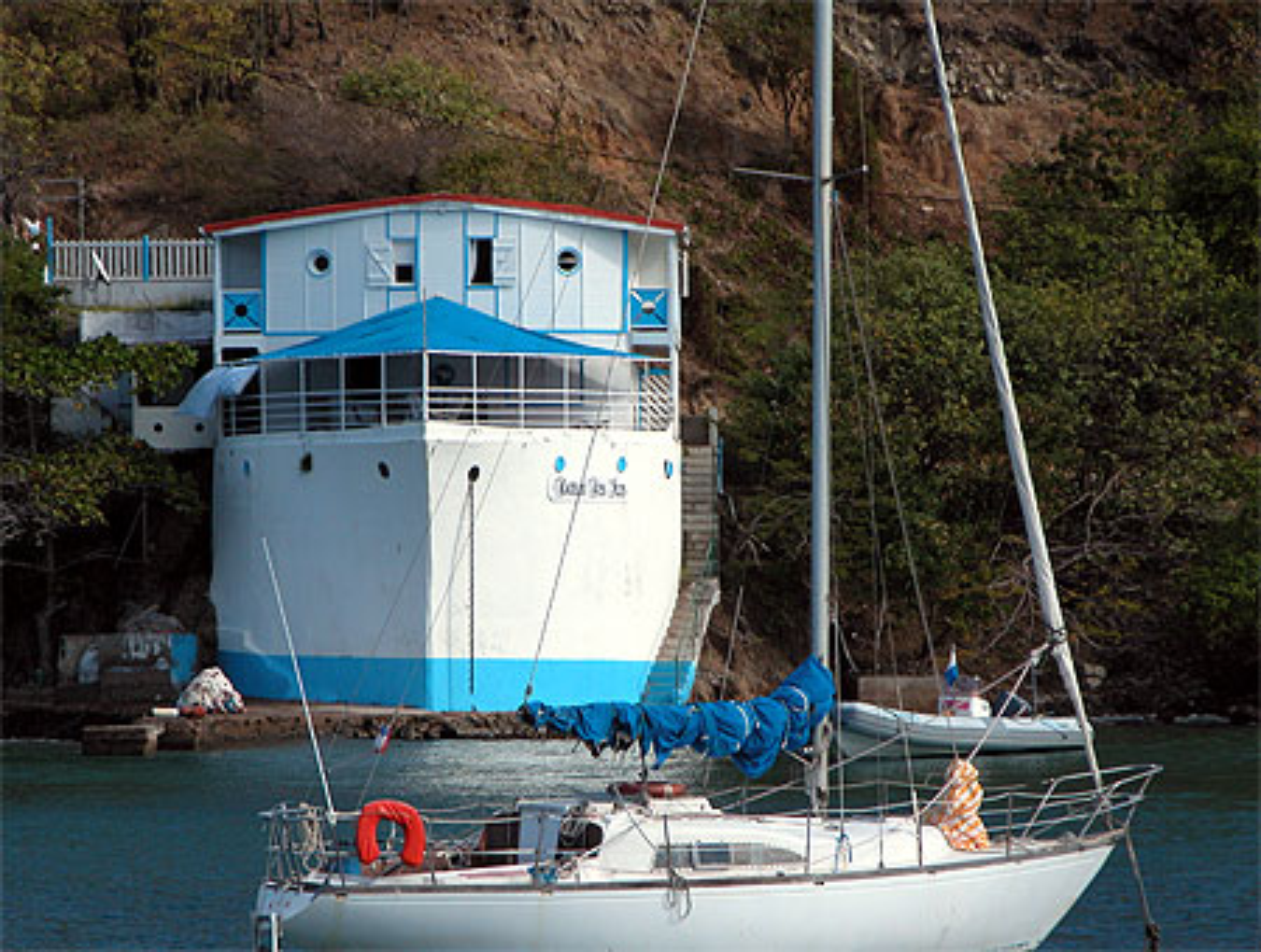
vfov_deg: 6.2
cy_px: 476
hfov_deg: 8.2
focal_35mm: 242
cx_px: 630
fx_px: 8839
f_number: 5.9
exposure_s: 1/395
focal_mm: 61.5
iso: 100
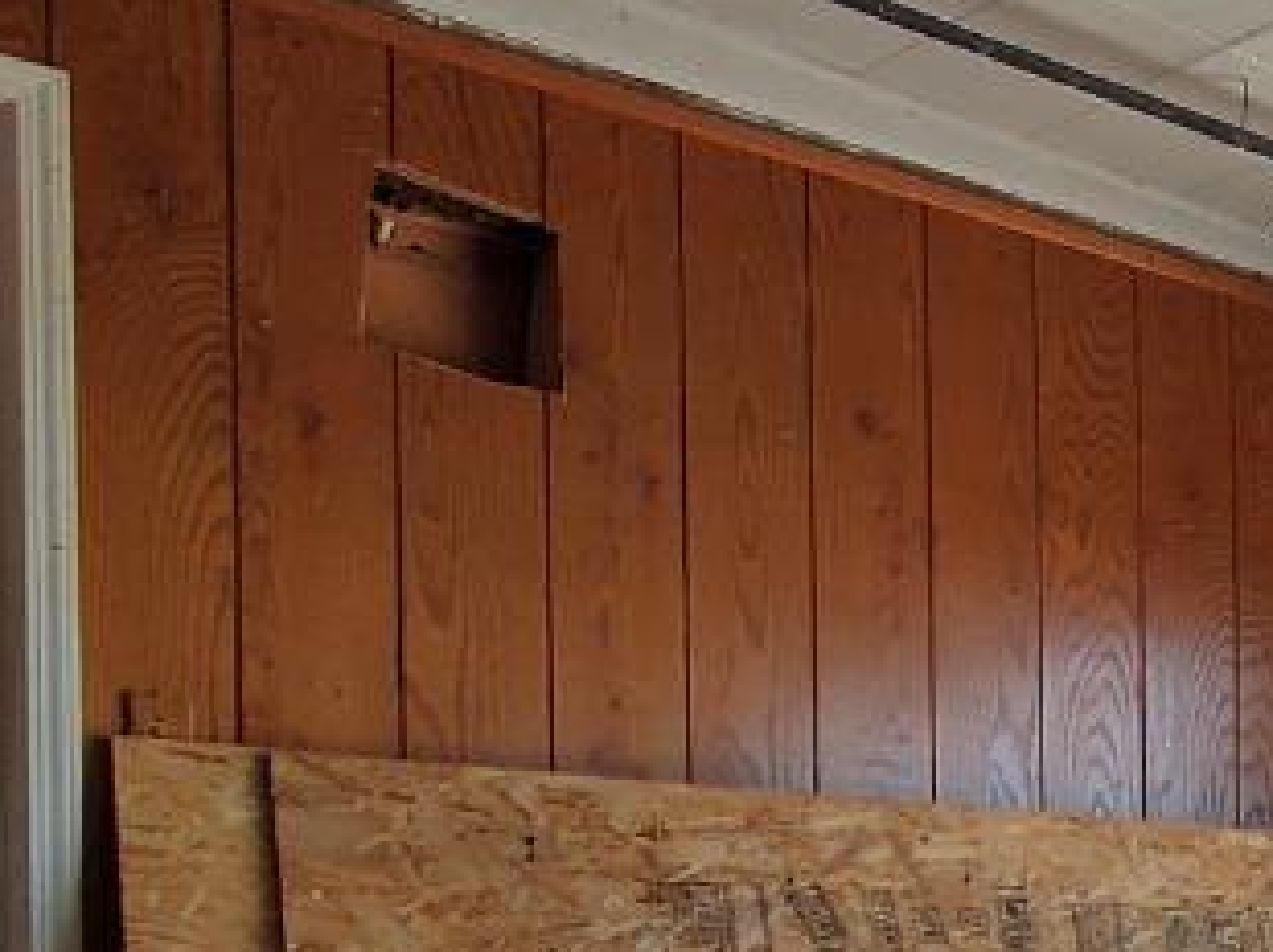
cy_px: 1118
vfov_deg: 21.7
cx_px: 2139
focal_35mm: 63
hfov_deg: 22.2
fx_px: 2315
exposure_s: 1/120
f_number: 2.2
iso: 50
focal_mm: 1.8
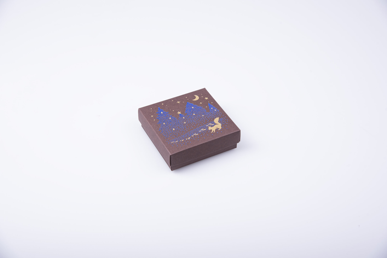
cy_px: 129
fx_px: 753
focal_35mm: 70
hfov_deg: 28.8
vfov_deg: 19.5
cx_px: 194
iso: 100
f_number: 9
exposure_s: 1/125
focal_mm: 70
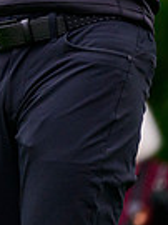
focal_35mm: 1014
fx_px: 6572
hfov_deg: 1.5
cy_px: -150
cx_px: -334
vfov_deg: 2.0
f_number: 4
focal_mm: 200
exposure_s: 1/1600
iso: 1250
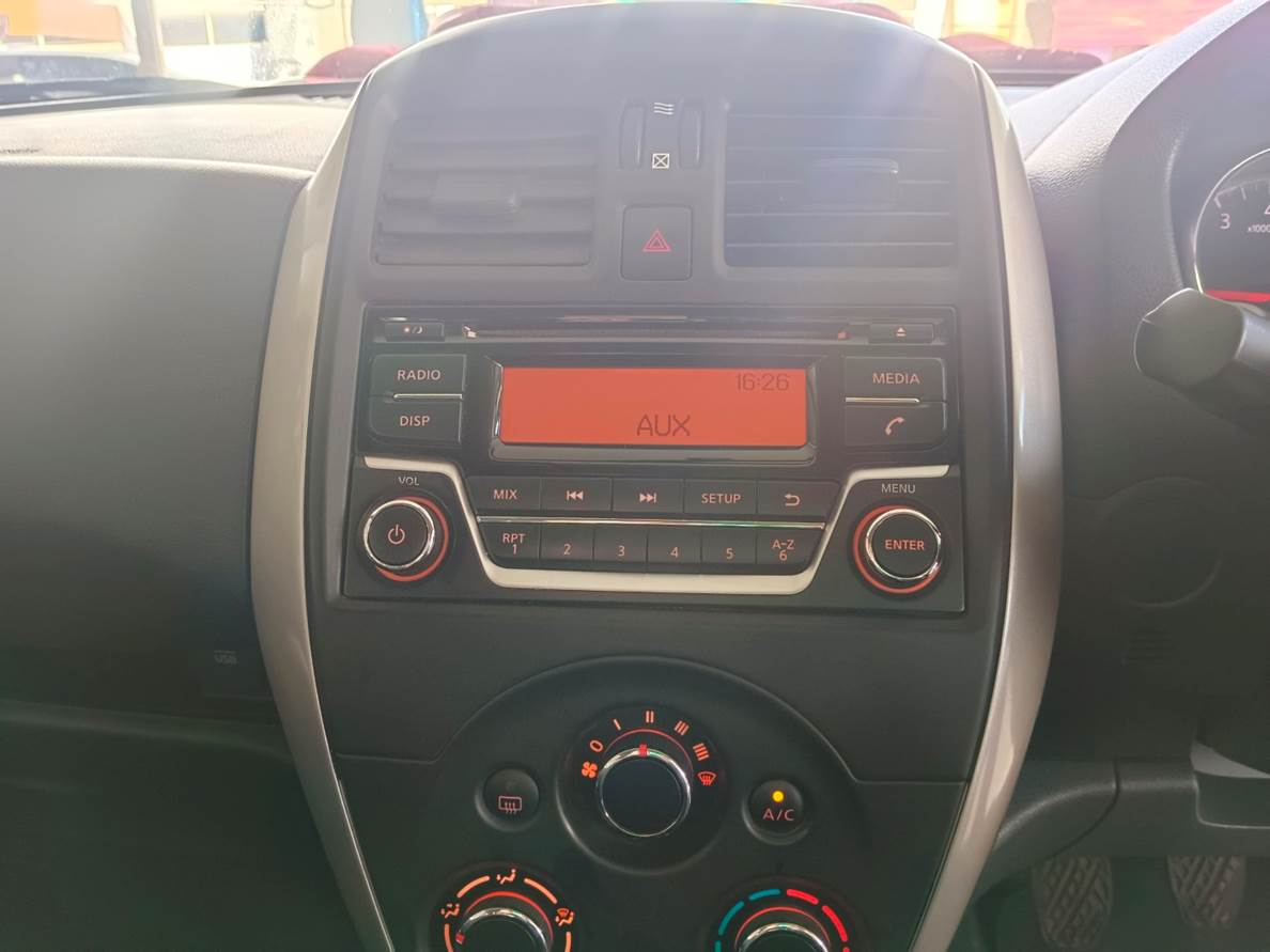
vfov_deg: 54.9
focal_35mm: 25
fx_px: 917
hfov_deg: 69.4
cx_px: 635
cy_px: 476
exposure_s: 1/50
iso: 1204
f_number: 1.79
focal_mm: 4.84
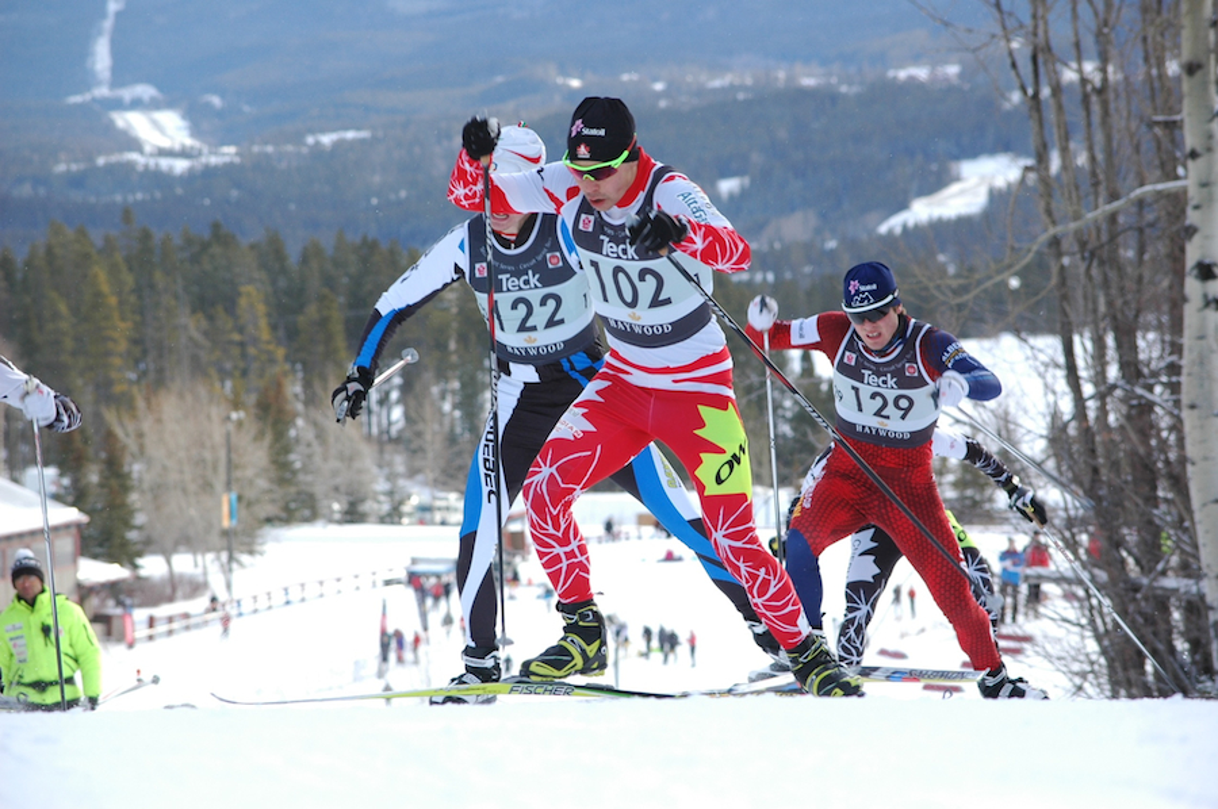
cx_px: 609
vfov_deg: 7.0
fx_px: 6590
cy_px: 404
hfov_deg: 10.6
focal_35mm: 195
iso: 200
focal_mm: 130
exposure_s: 1/250
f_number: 6.3
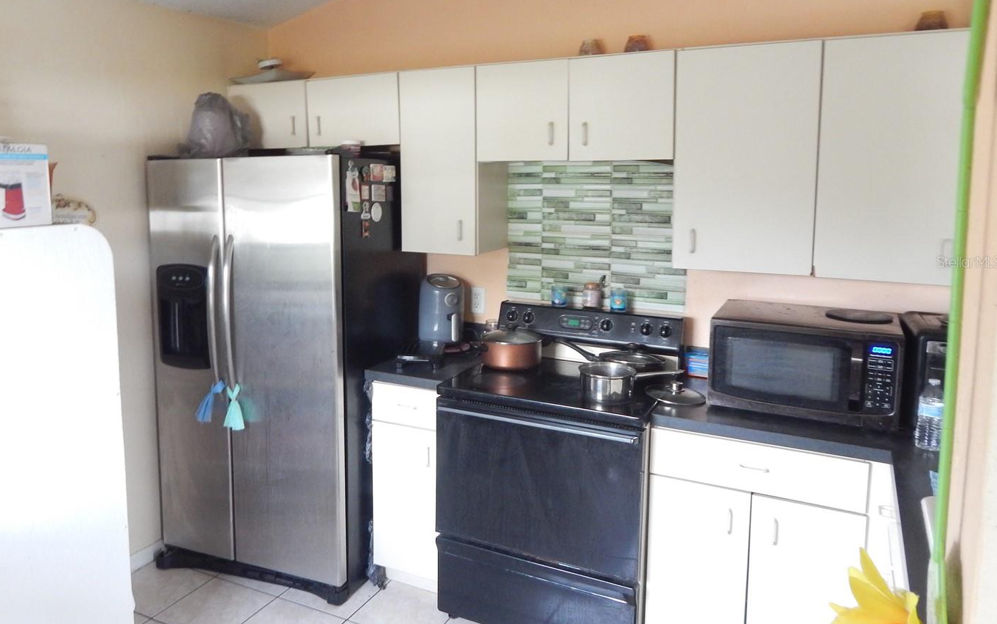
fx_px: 761
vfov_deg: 44.4
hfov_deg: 66.2
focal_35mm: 28
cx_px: 432
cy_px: 261
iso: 400
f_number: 3
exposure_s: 1/20
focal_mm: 4
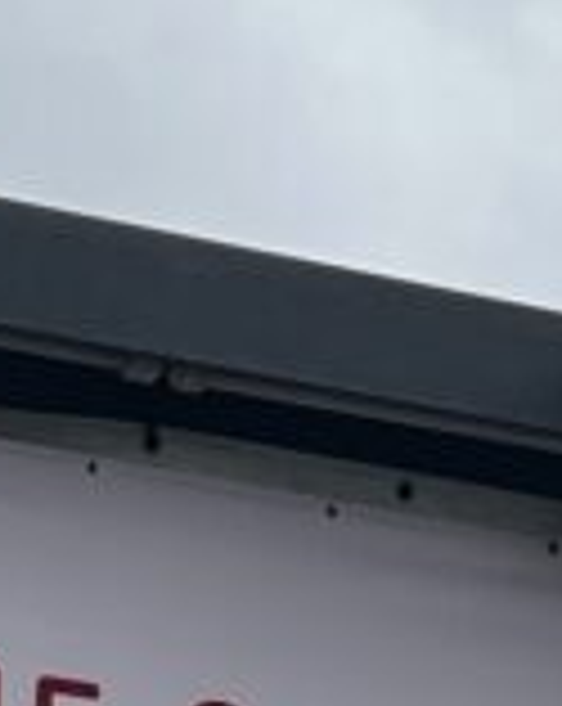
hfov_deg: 9.1
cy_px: 1646
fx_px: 3461
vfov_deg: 10.2
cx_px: 800
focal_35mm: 166
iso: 50
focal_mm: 5.7
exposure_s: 1/2994
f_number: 1.5
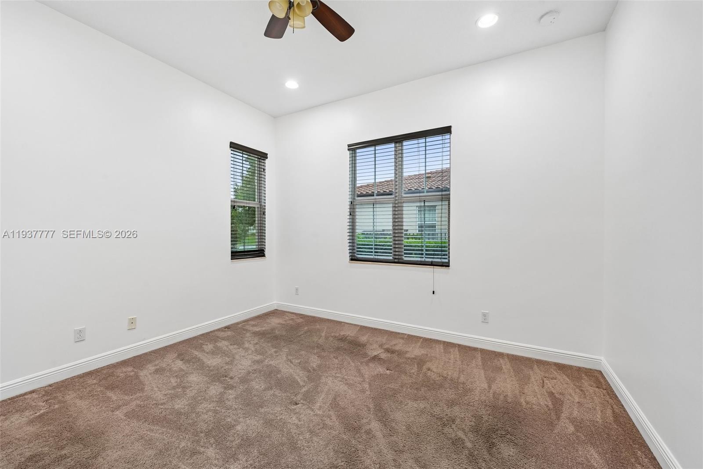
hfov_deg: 104.3
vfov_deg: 81.2
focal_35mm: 14
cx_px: 352
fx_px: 273
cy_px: 234
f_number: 8
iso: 250
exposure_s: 1/13
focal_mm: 14
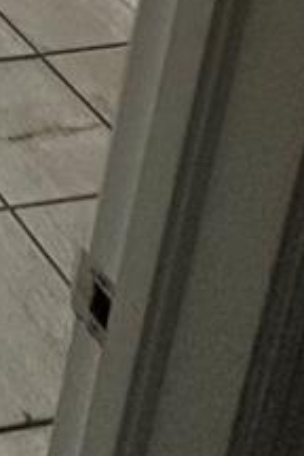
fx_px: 1026
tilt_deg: -14.3
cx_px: -578
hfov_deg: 11.3
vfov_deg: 17.2
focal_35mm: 81
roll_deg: -0.7
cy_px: -488
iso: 250
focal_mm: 2.22
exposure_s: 1/99
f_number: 2.2
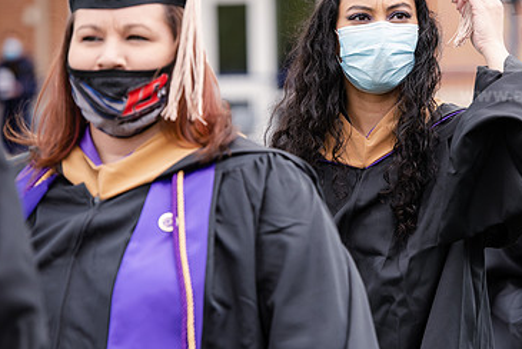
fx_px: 3802
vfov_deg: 5.3
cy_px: 125
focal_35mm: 262
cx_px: 395
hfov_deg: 7.8
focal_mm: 165
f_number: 5
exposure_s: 1/640
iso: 500
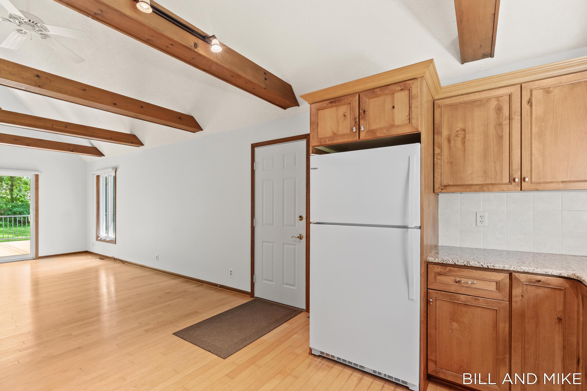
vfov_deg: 73.7
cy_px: 196
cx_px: 294
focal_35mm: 16
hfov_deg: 96.7
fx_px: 261
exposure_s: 1/1.67
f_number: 8
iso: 250
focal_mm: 16
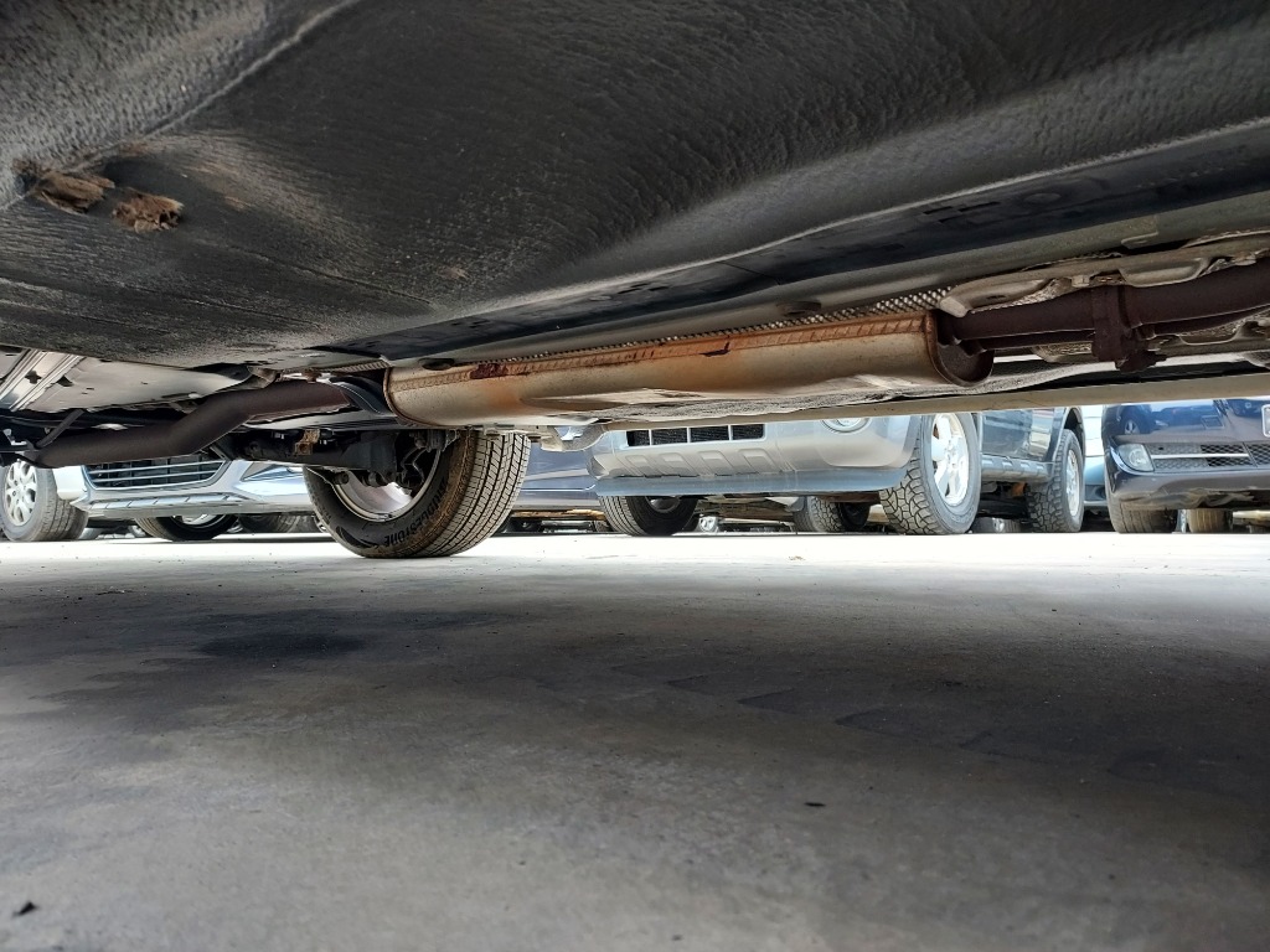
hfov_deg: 71.6
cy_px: 476
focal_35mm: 24
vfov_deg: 56.8
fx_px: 881
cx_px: 635
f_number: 1.8
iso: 80
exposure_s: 1/60
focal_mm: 4.6
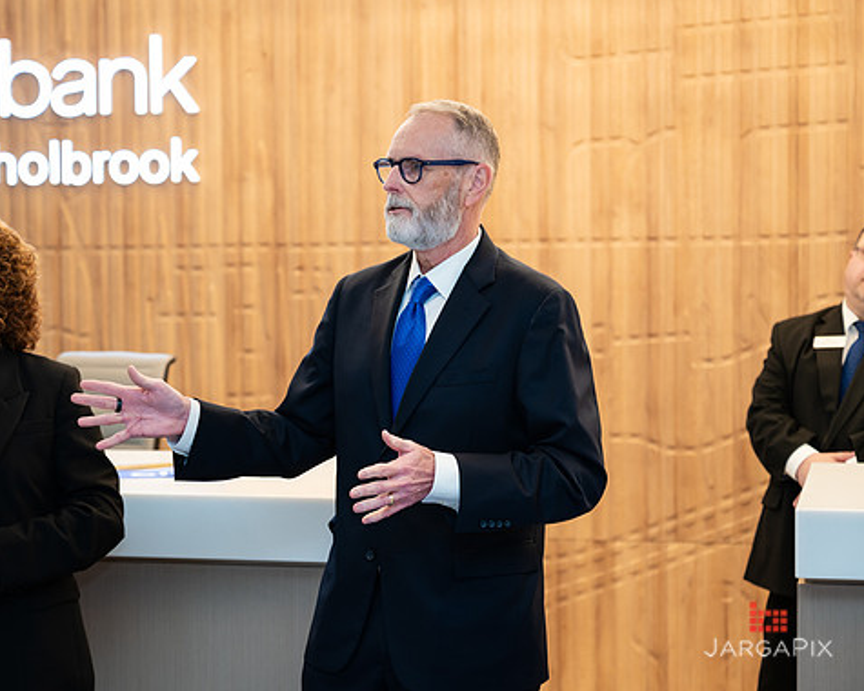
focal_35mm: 81
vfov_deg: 18.9
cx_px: 351
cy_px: 346
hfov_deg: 23.5
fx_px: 2071
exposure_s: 1/200
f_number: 3.5
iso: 640
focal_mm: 70
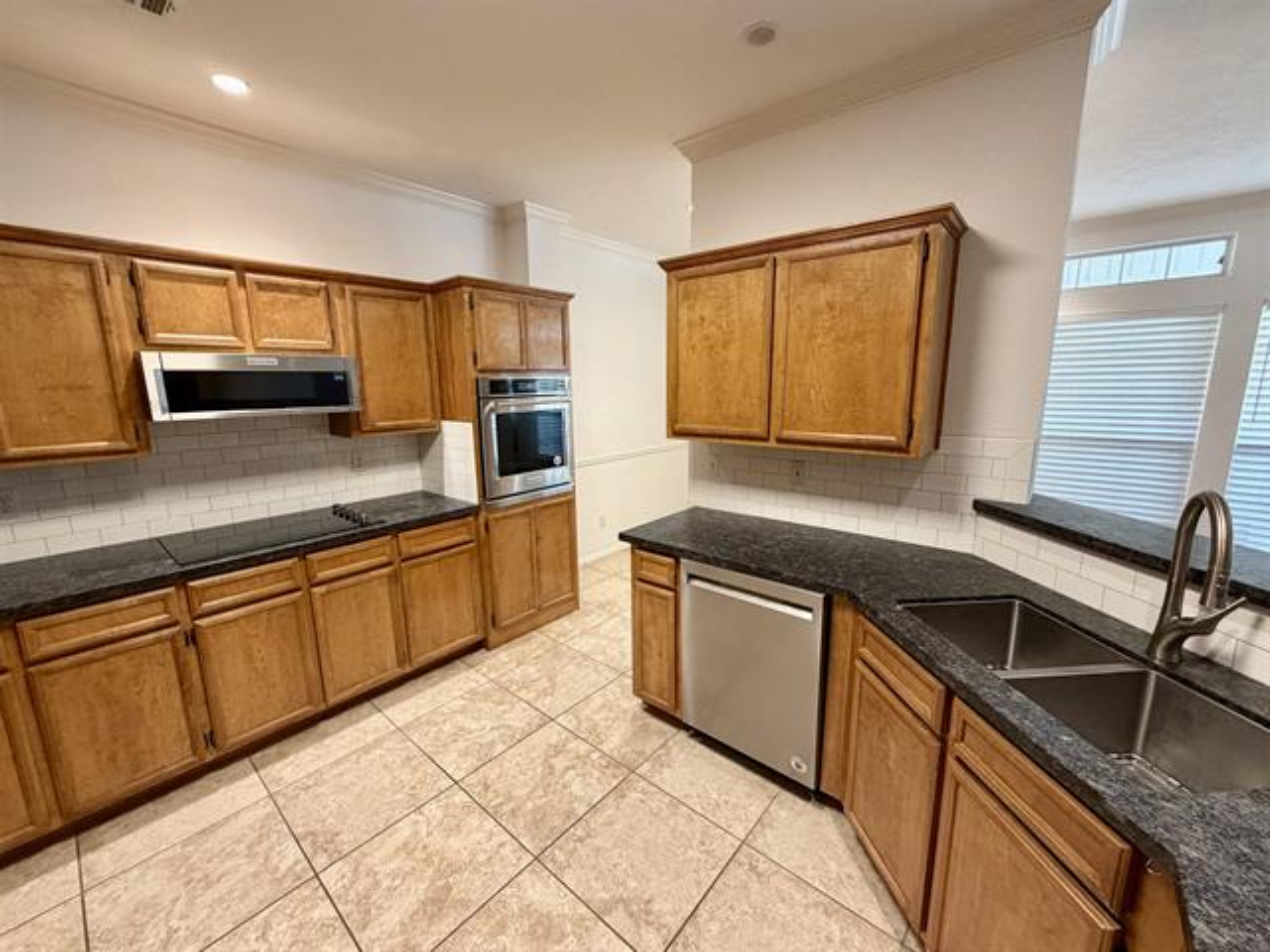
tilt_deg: -10.4
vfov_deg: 85.7
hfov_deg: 102.1
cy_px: 476
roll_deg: +0.9
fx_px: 514
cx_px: 635
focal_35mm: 14
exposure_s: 1/60
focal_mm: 2.22
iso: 200
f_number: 2.2
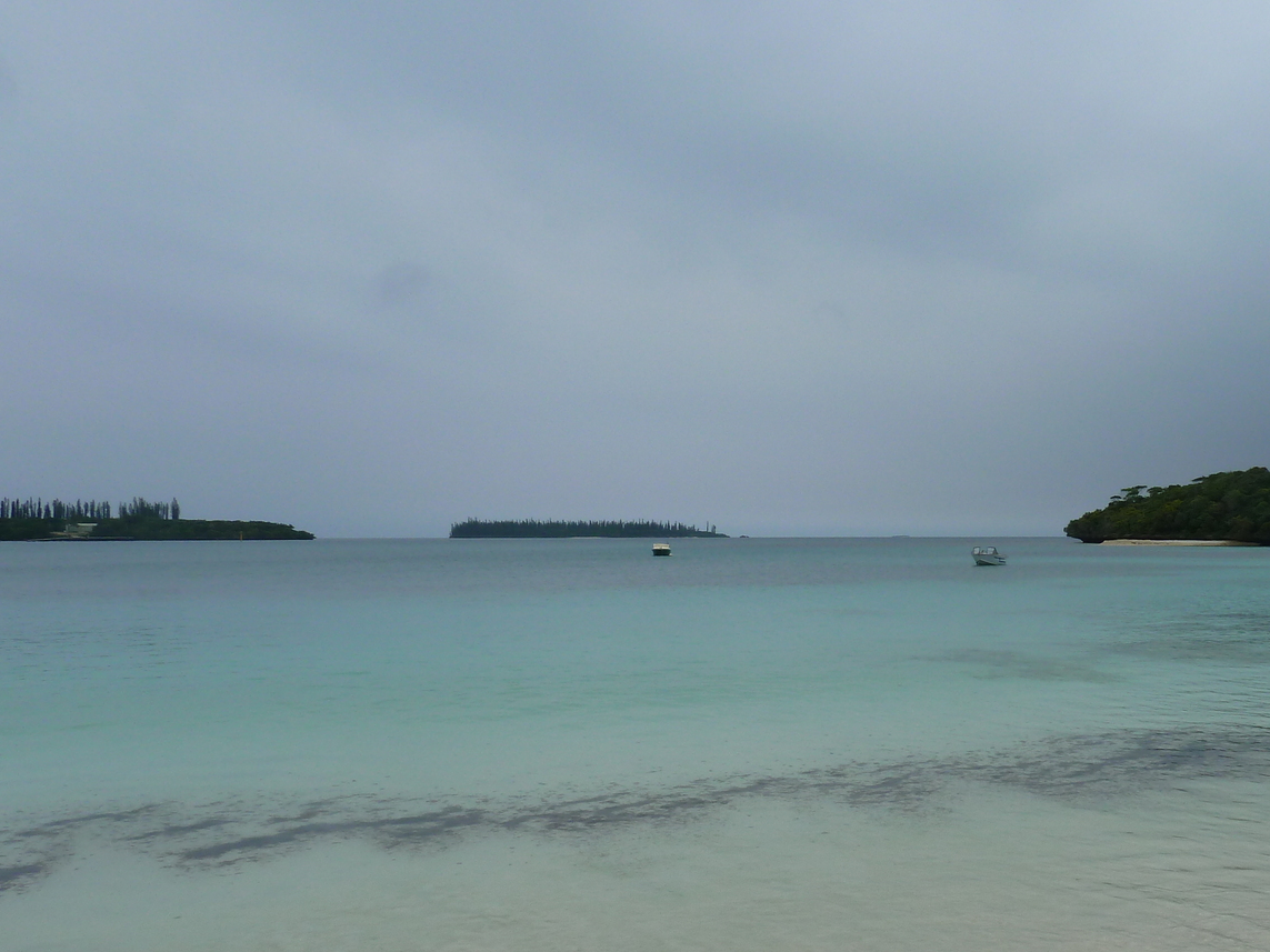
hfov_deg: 51.9
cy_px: 628
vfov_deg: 40.2
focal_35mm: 35
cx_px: 820
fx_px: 1284
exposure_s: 1/400
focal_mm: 4.1
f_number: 4
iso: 80
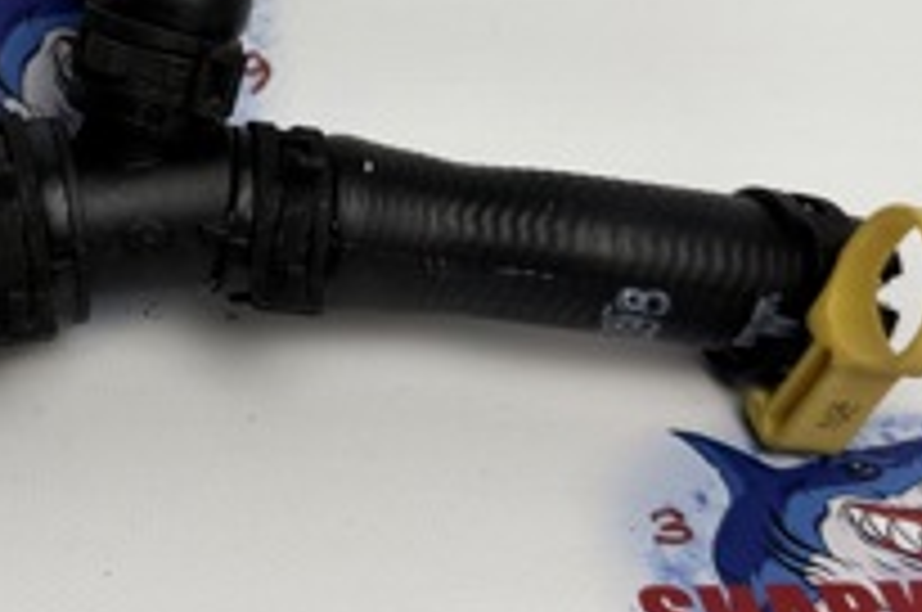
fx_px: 1995
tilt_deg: -29.2
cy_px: 34
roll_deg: -1.4
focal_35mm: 78
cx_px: -18
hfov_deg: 24.7
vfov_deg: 17.1
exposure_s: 1/412
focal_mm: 6.76
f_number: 1.78
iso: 80
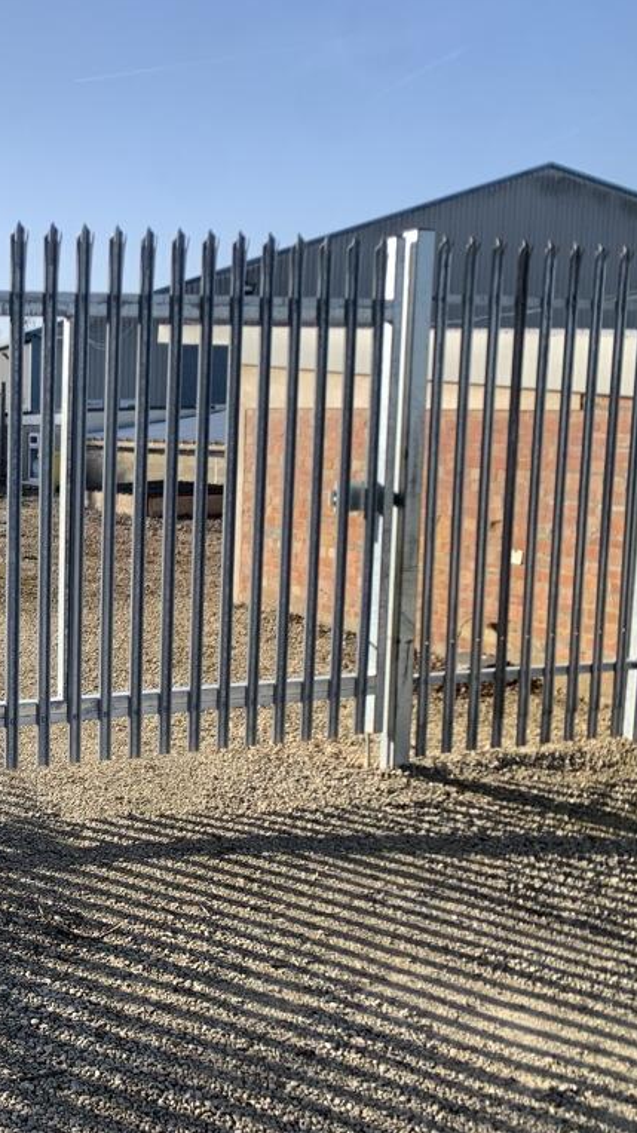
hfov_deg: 28.0
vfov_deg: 52.8
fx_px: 1141
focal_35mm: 38
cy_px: 564
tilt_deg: -7.2
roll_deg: +0.8
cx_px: -86
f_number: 1.8
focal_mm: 4.25
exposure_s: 1/1513
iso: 25
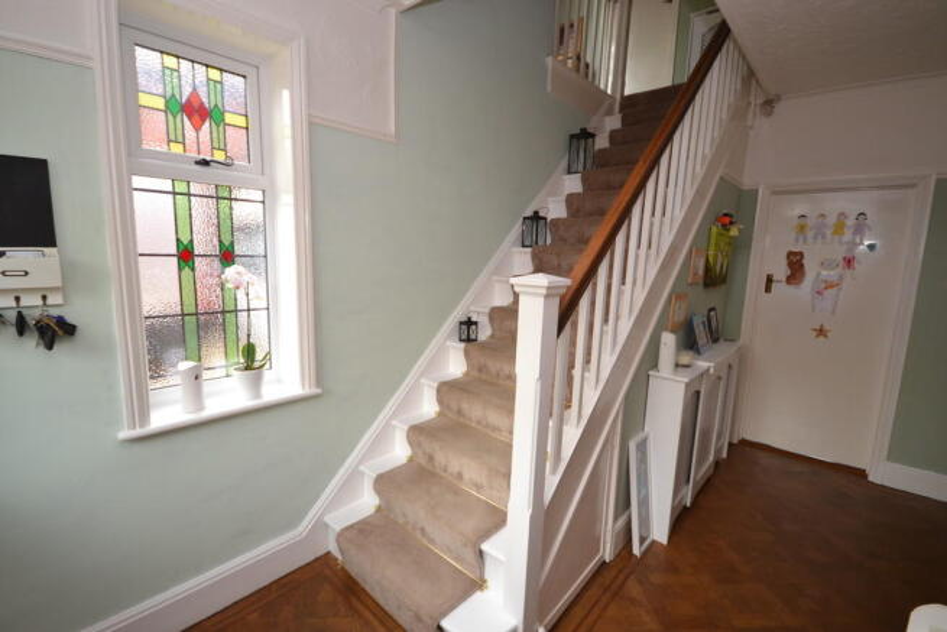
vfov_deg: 77.4
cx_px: 474
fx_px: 395
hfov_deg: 100.4
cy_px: 316
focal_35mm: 15
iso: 450
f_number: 4
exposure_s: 1/60
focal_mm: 10
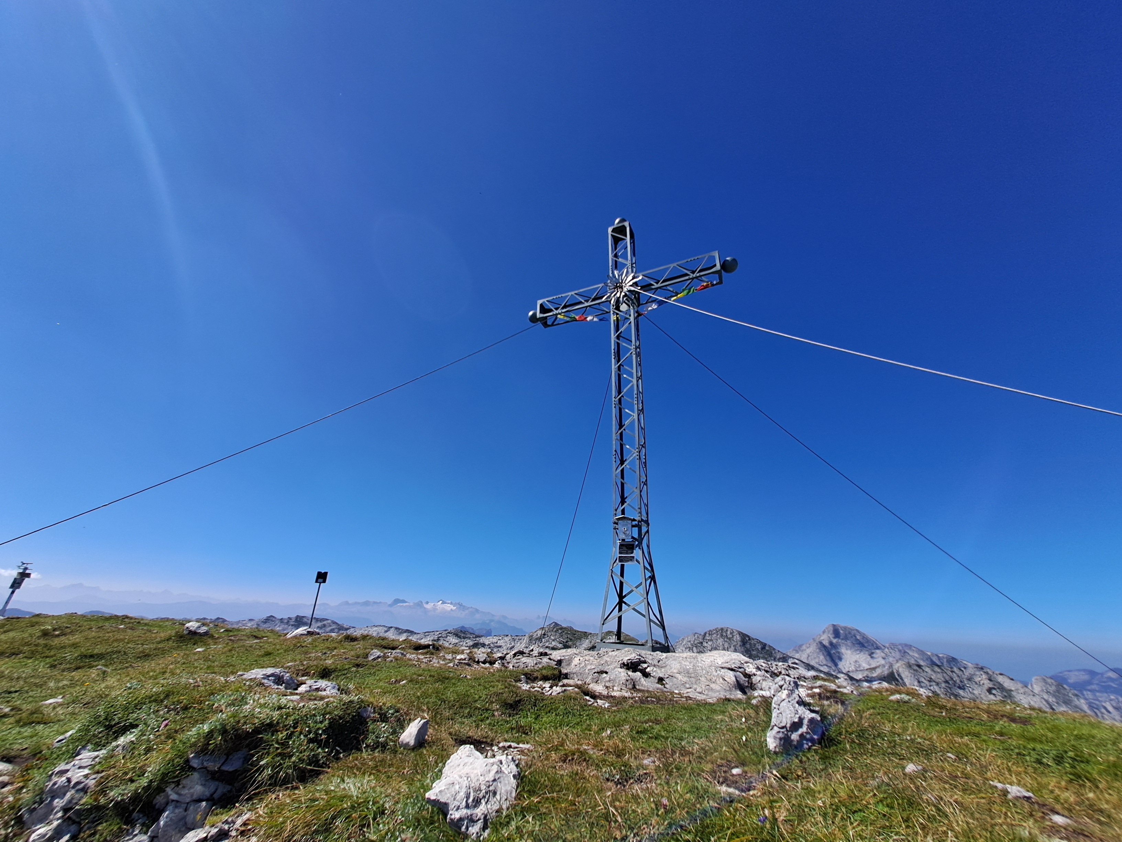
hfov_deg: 106.2
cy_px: 421
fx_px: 421
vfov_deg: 89.9
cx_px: 561
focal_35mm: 13
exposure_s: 1/1536
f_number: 2.2
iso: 40
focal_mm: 1.42
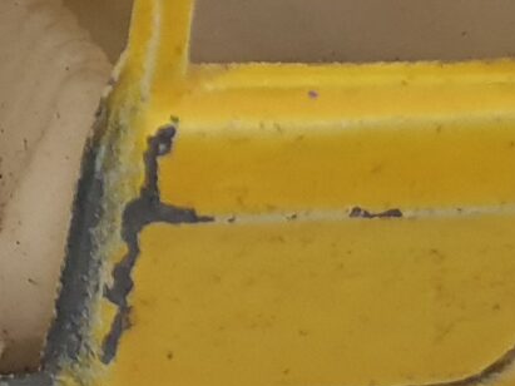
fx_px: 2409
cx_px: -301
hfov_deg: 11.6
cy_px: 130
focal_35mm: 162
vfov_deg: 9.2
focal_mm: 4.3
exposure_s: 1/30
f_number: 2.4
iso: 250
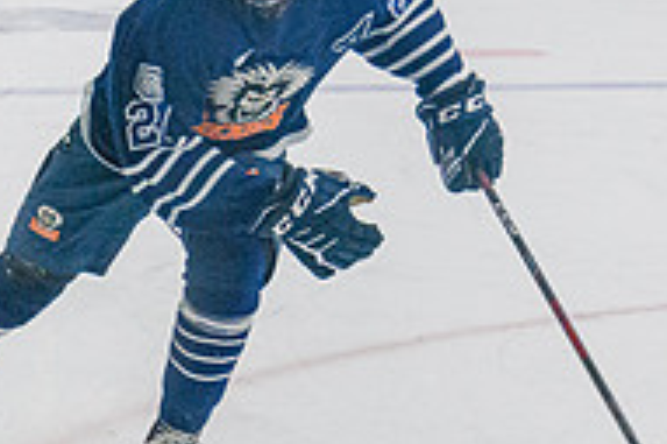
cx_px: -352
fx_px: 3128
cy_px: 202
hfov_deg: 11.6
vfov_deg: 8.1
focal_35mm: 169
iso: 3200
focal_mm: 40
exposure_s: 1/500
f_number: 5.6
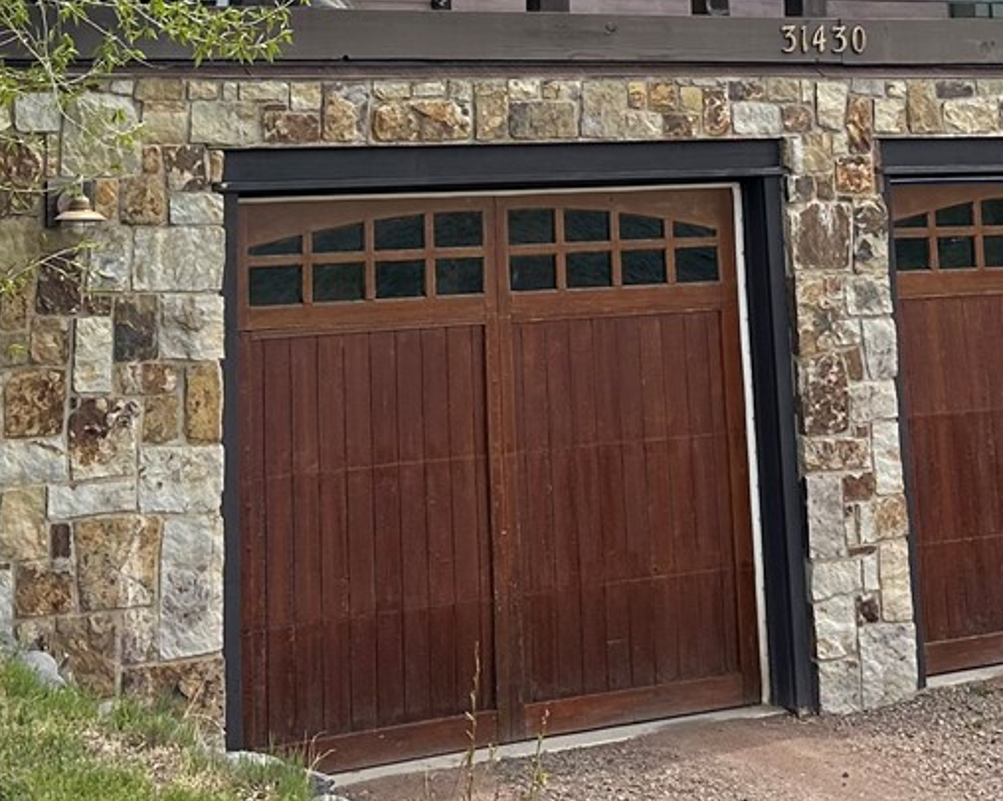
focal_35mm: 74
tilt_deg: +9.4
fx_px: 2195
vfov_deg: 19.5
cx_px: 524
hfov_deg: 25.7
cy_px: -152
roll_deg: +2.5
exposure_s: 1/3247
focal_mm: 6.86
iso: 80
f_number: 1.78
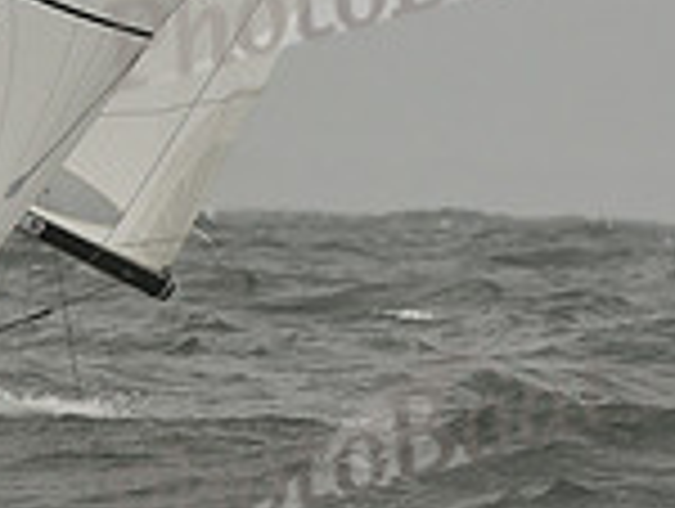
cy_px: 272
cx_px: -126
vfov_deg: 1.3
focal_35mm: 1152
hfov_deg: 1.7
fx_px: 22500
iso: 400
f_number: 6.3
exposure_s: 1/1000
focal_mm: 310
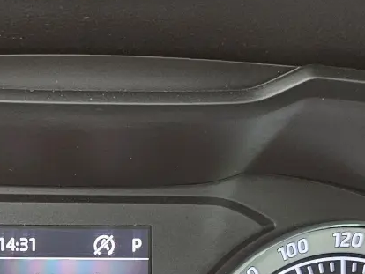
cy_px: 350
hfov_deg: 23.8
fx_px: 844
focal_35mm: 80
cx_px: 44
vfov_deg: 17.4
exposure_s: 1/50
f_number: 1.7
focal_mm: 6.3
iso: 640
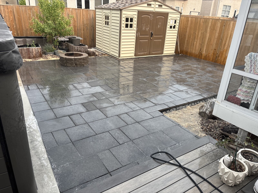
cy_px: 96
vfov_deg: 53.1
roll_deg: -3.9
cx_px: 129
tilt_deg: -23.0
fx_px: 194
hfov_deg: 67.3
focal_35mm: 26
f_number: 1.6
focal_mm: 5.96
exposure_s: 1/811
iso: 50
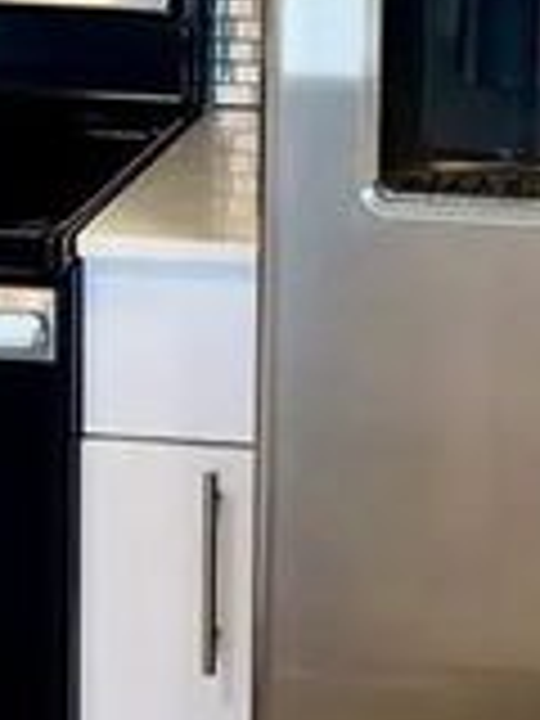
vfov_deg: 15.0
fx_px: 2662
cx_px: 230
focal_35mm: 128
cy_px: -61
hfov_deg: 11.6
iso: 125
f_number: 1.78
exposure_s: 1/60
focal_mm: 6.76
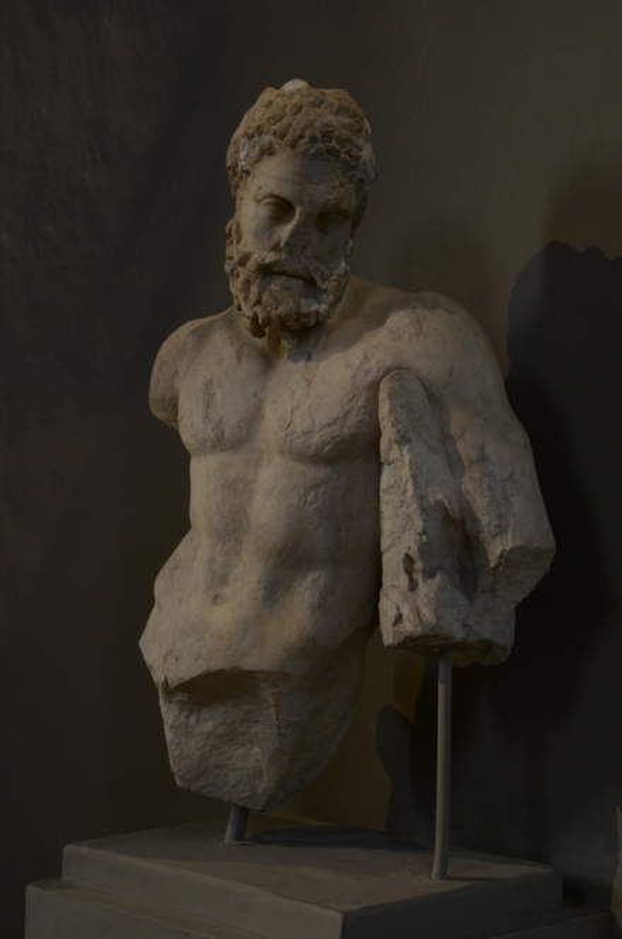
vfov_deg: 30.6
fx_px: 1718
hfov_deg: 20.5
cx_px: 311
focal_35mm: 66
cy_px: 470
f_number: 4.8
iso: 1000
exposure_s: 1/10
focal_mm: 44
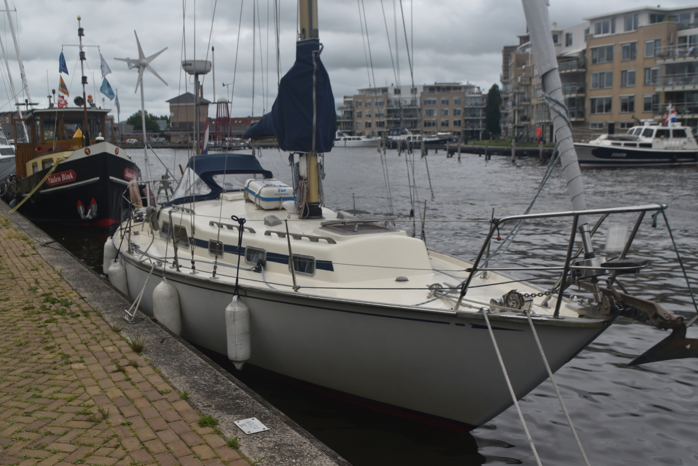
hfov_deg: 53.1
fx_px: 699
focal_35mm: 36
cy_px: 233
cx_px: 349
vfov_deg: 36.9
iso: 200
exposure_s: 1/320
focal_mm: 24
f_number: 9
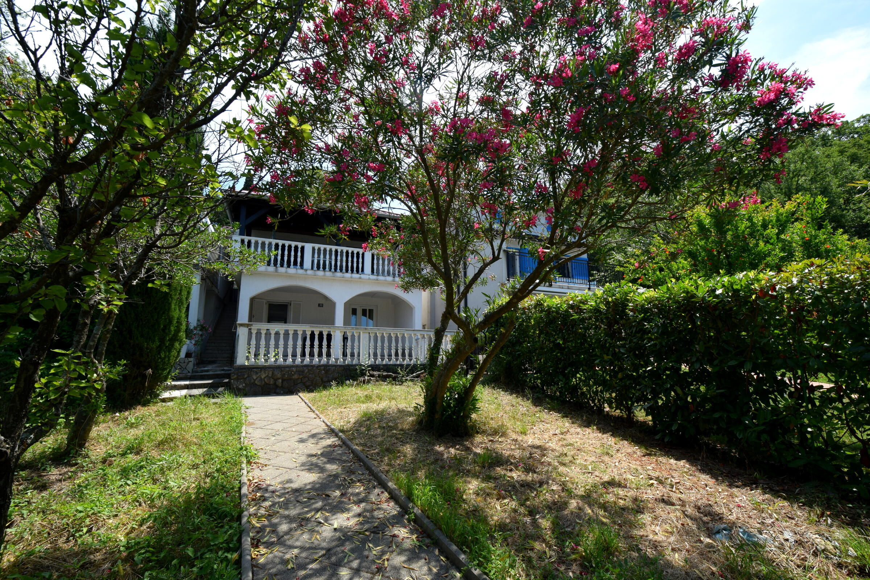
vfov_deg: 77.3
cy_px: 290
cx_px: 435
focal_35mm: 15
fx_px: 362
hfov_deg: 100.4
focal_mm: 10
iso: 200
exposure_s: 1/250
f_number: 8
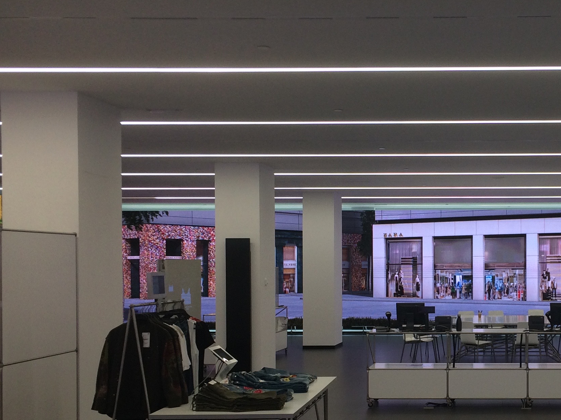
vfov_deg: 25.5
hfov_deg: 32.3
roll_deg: +0.3
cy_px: 275
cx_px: 490
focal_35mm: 57
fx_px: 924
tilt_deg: -2.0
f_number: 2.2
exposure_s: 1/100
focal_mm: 4.15
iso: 50
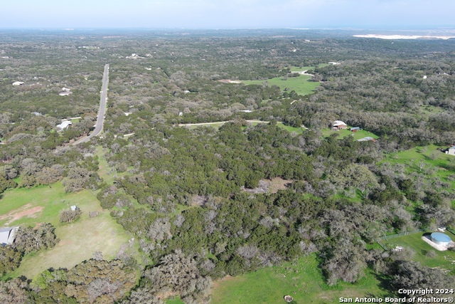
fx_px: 367
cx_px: 228
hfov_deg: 63.6
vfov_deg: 45.0
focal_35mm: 29
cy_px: 152
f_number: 2.8
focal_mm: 10.57
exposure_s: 1/891
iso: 100
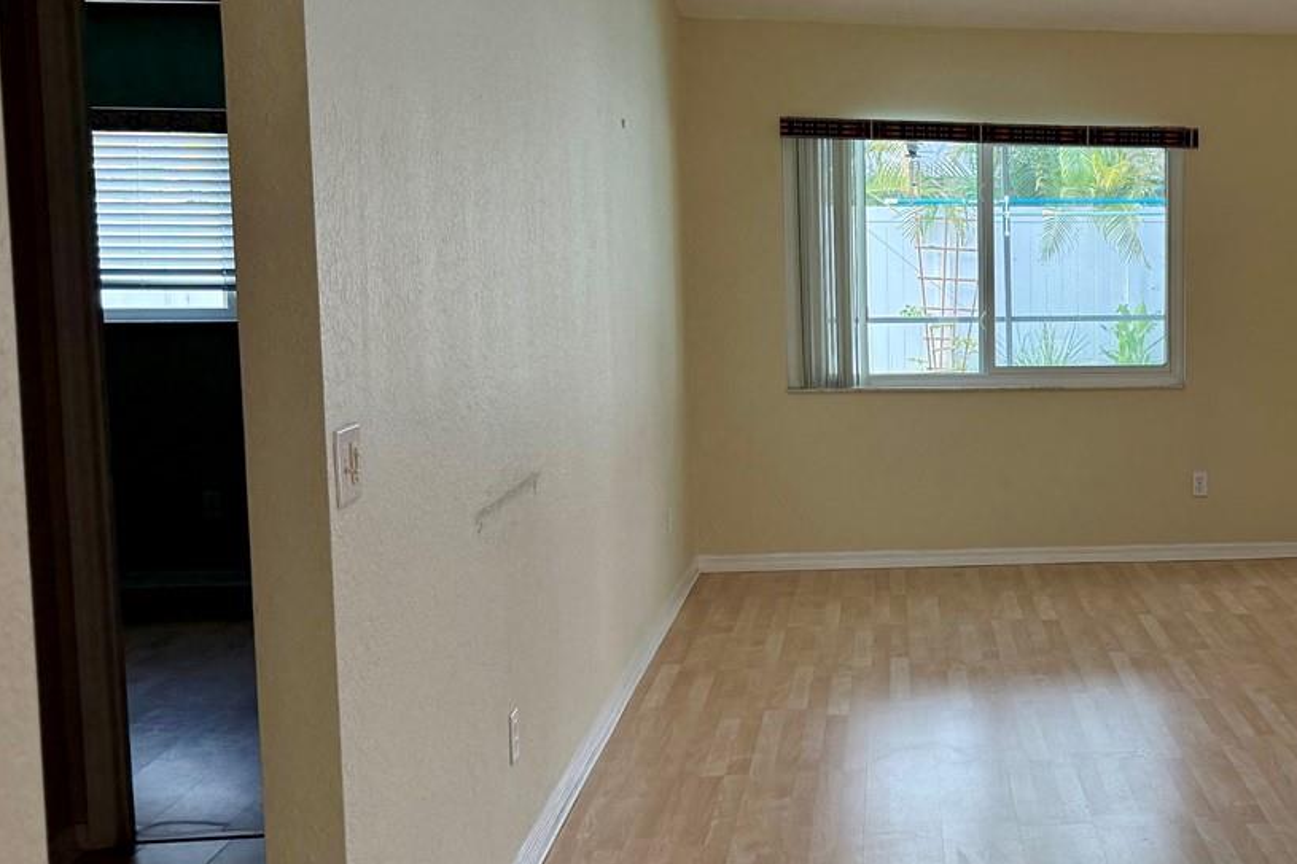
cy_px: 418
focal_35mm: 49
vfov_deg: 27.5
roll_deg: +0.5
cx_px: 1170
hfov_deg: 37.7
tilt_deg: -6.1
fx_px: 1765
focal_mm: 6.76
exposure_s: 1/210
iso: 160
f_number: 1.78
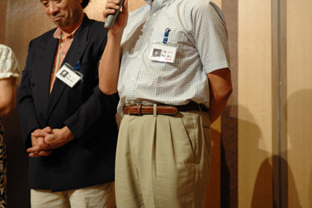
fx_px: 685
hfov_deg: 25.7
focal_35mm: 79
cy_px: 45
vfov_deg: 17.2
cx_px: 146
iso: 1000
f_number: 2.8
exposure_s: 1/125
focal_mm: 50
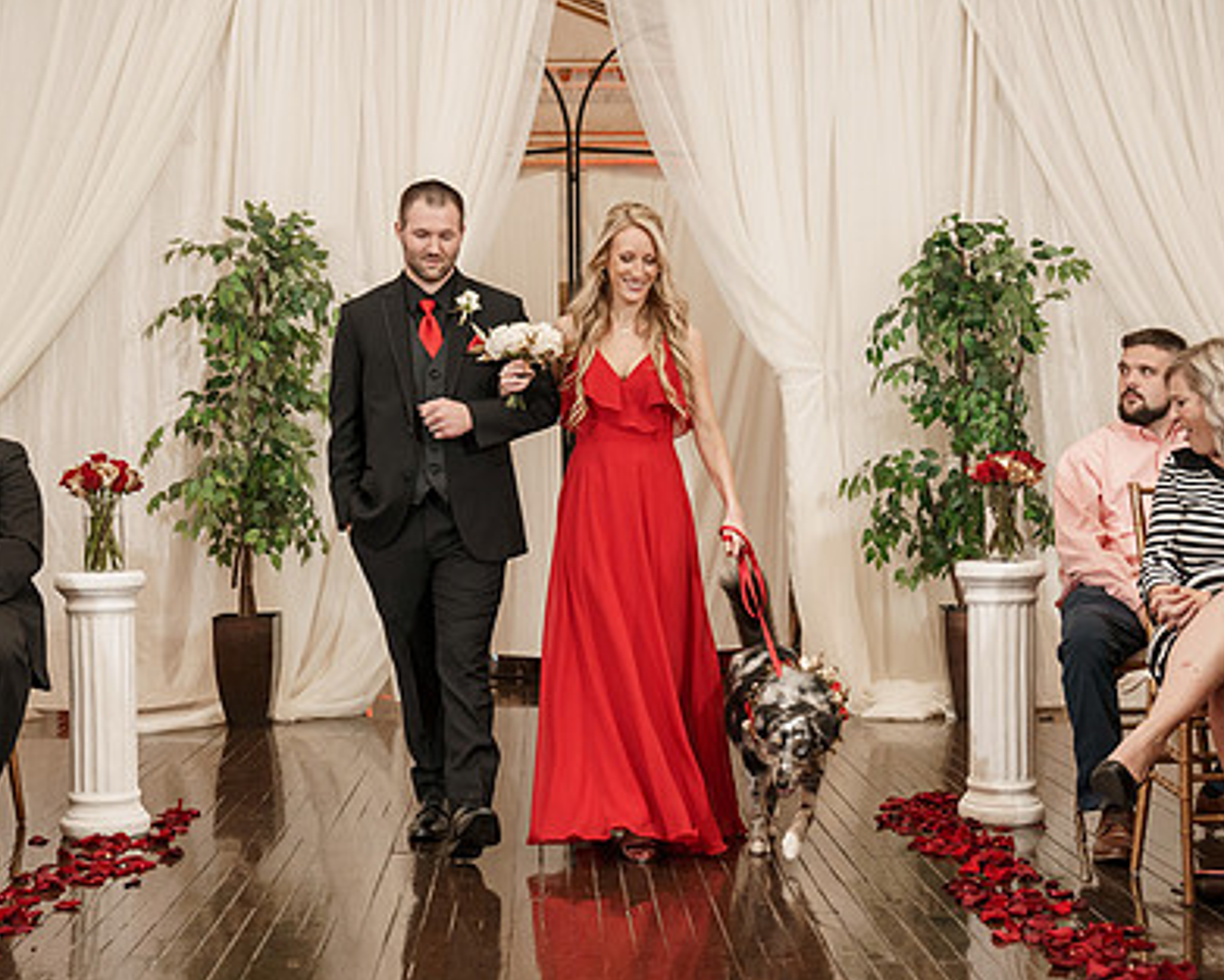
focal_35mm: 56
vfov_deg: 27.1
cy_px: 536
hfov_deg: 33.6
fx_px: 2029
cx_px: 607
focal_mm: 38
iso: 2000
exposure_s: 1/160
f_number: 4
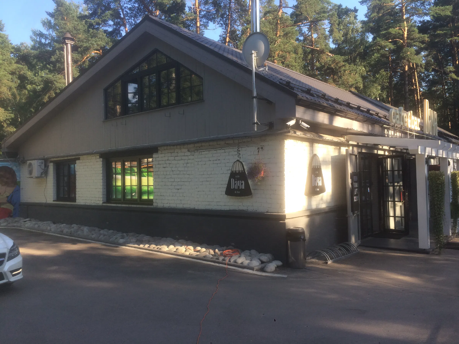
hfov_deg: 61.7
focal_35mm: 29
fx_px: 385
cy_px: 172
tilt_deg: -0.6
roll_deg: +0.4
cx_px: 230
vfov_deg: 48.2
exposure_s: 1/410
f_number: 2.2
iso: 32
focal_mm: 4.15
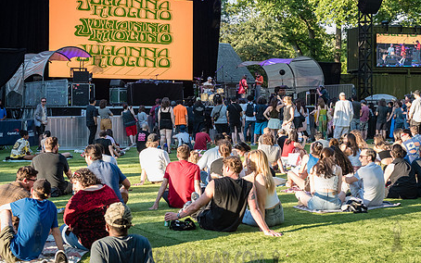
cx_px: 217
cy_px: 101
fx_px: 757
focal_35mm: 66
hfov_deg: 31.1
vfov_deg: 19.7
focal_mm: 48
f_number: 4.5
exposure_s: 1/1250
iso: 2000
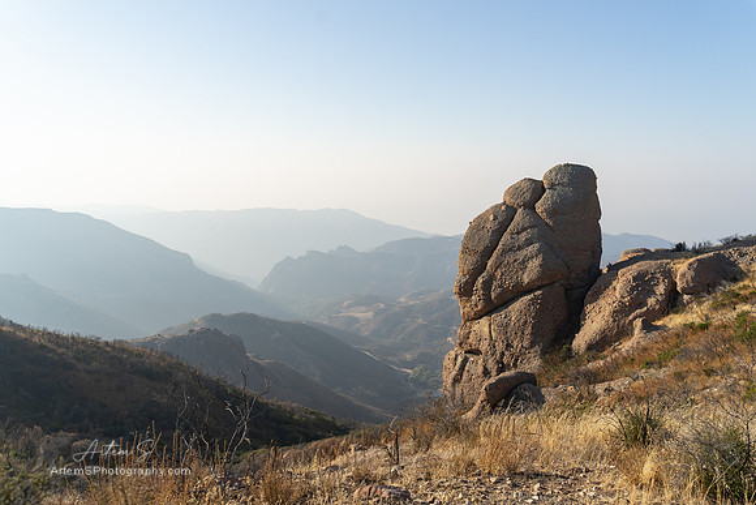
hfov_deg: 65.5
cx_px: 378
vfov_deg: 46.4
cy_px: 252
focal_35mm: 28
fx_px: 588
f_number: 5.6
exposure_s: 1/500
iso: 100
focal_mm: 28
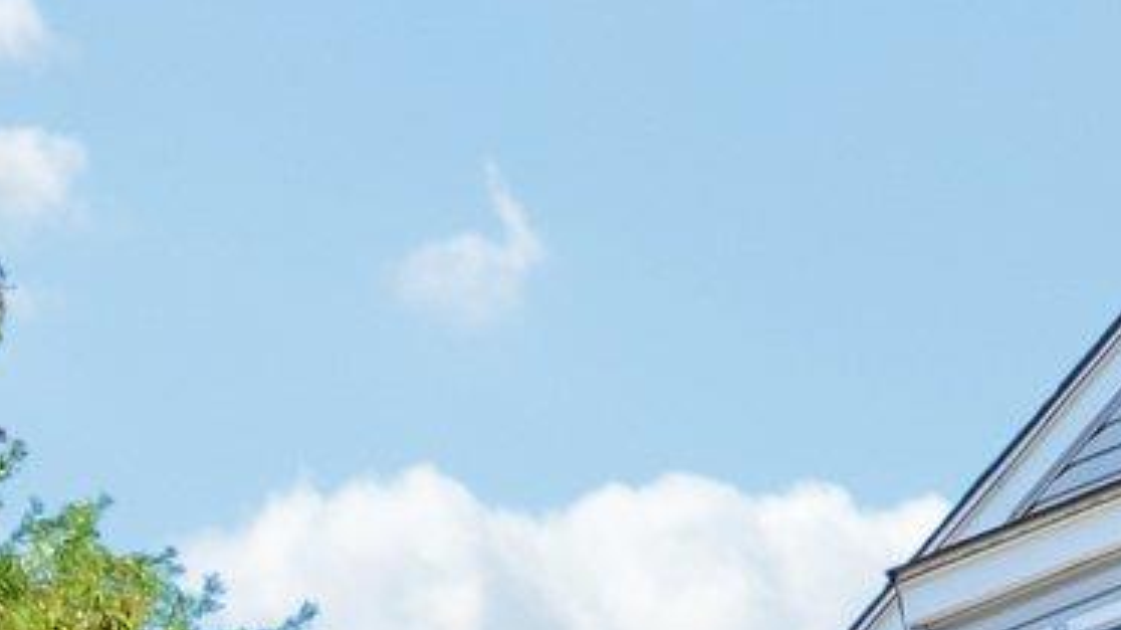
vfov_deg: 7.7
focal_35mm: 144
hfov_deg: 11.5
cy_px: 1614
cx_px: 2911
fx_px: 4279
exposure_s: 1/60
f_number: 11
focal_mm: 17
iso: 100
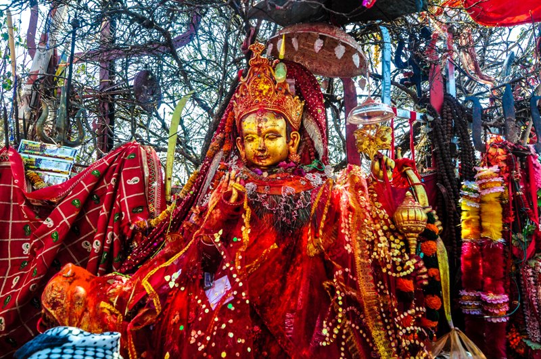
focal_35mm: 20
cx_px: 270
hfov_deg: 85.5
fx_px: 293
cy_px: 180
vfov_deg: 63.1
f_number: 6.3
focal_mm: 13
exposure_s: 1/160
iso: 200
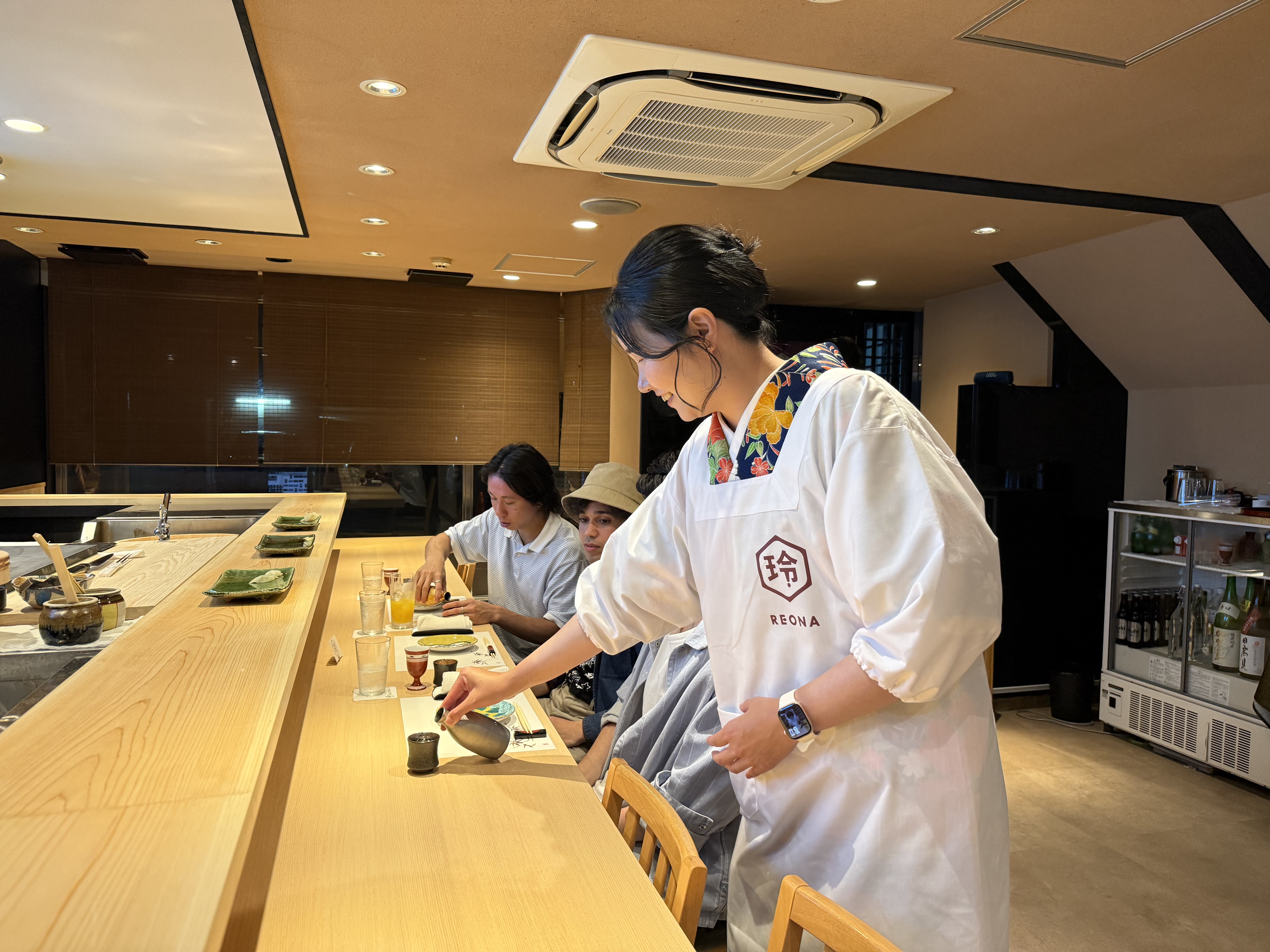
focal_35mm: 24
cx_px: 635
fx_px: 881
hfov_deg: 71.6
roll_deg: -1.1
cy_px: 476
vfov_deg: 56.8
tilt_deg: -2.1
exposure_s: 1/50
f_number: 1.78
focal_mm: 6.76
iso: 250
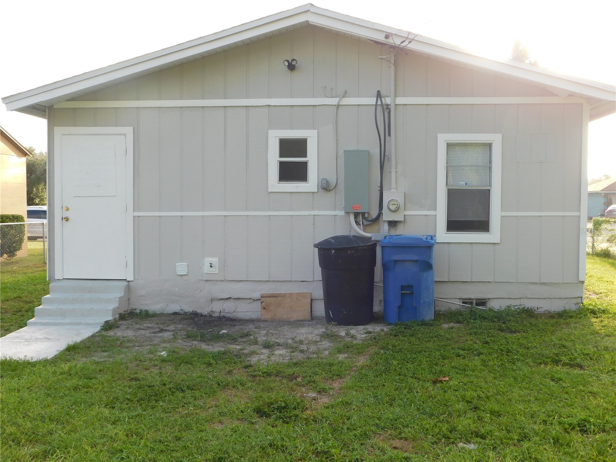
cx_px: 308
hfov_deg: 46.8
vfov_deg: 36.0
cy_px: 231
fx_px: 712
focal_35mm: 40
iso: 125
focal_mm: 7.1
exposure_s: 1/250
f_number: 3.6
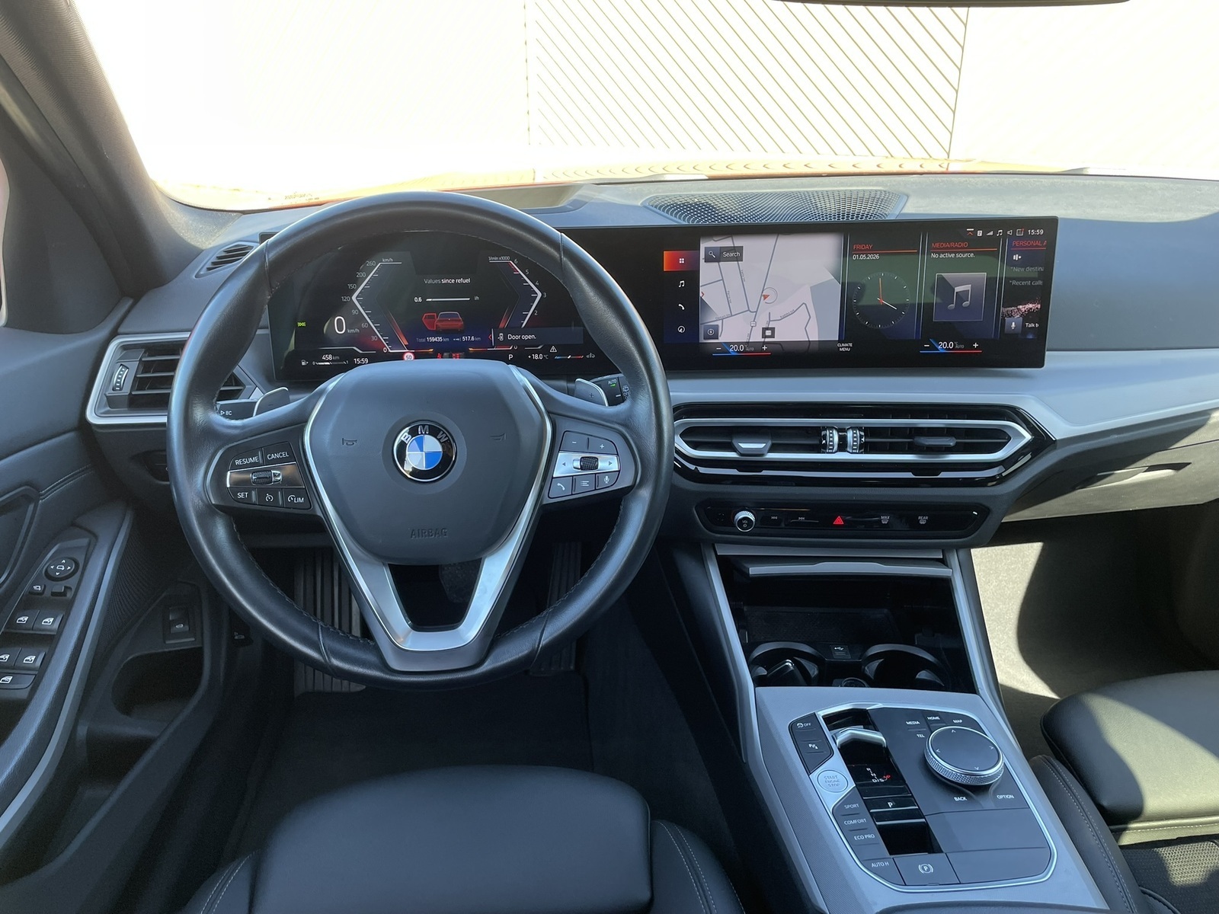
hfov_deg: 67.3
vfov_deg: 53.1
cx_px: 610
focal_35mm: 26
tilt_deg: -23.7
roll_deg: +0.3
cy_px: 457
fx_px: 916
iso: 50
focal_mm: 4.2
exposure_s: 1/121
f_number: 1.6
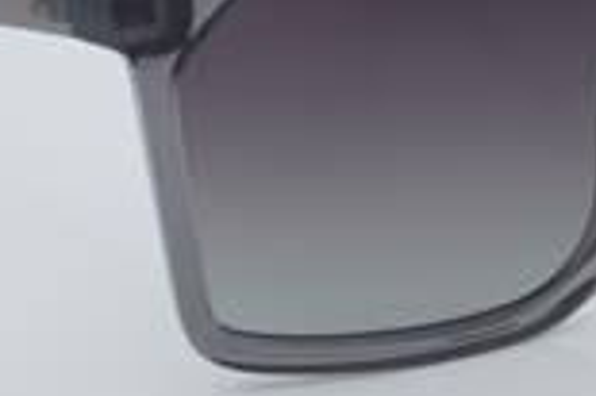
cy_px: 73
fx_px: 3192
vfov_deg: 7.1
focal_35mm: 193
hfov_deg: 10.7
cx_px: 427
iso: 100
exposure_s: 1/4
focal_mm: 50
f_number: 32
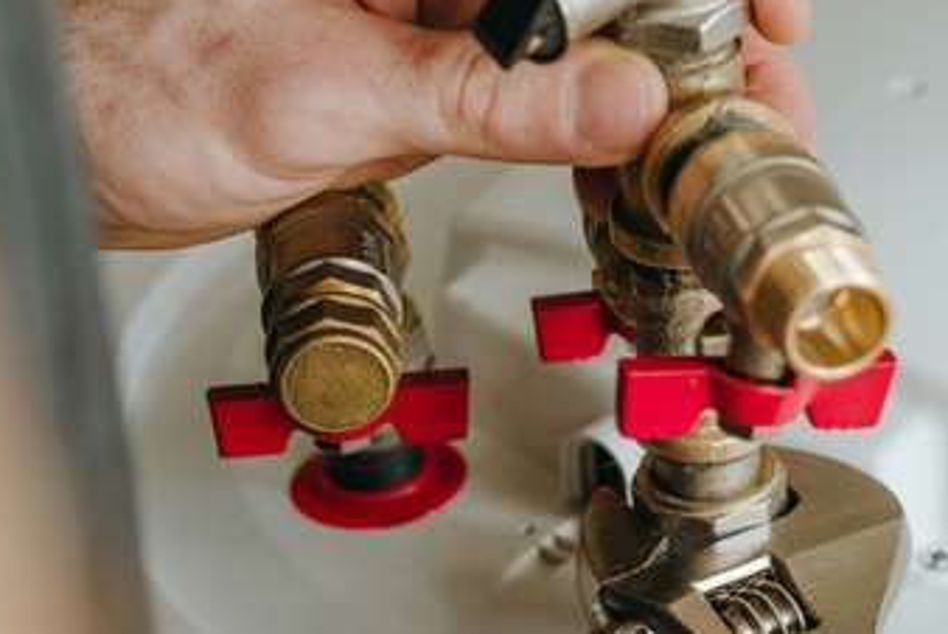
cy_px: 473
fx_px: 2820
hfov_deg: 18.7
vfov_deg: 12.8
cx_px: 889
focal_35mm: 107
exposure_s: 1/160
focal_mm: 50
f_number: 4
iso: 200
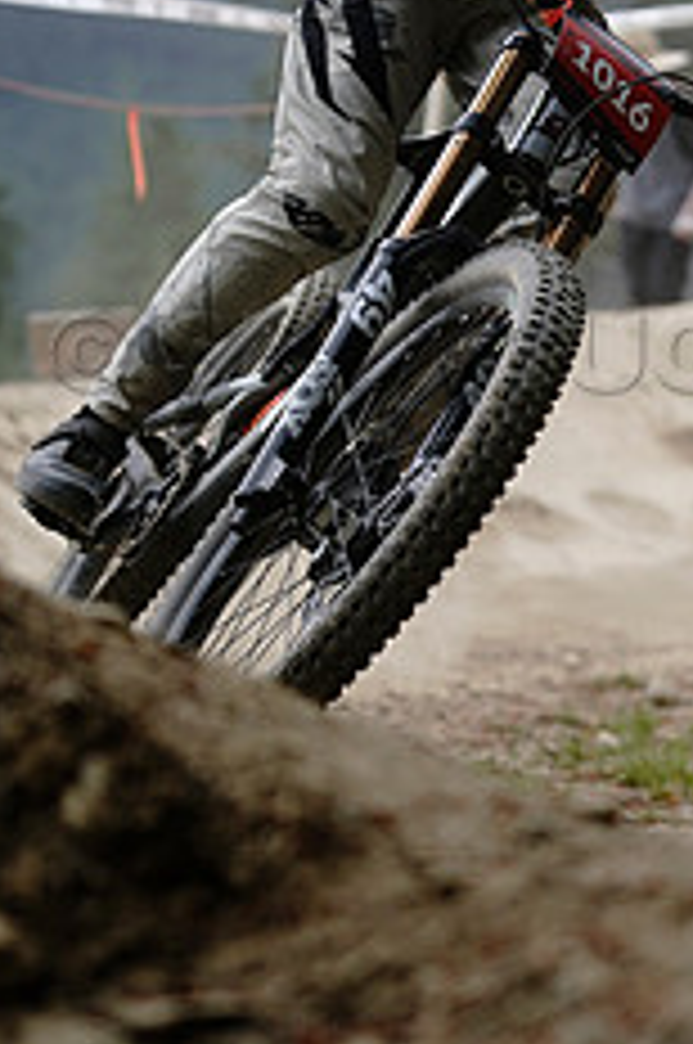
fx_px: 3938
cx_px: 616
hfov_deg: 10.0
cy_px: 333
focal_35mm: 136
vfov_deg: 15.1
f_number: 2.8
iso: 400
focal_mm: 70
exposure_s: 1/1600
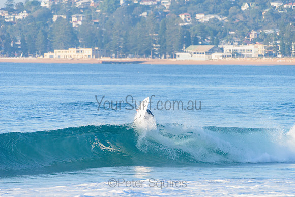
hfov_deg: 4.1
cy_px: 98
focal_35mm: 500
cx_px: 148
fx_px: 4098
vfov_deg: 2.8
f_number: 5.6
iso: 400
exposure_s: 1/2000
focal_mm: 500
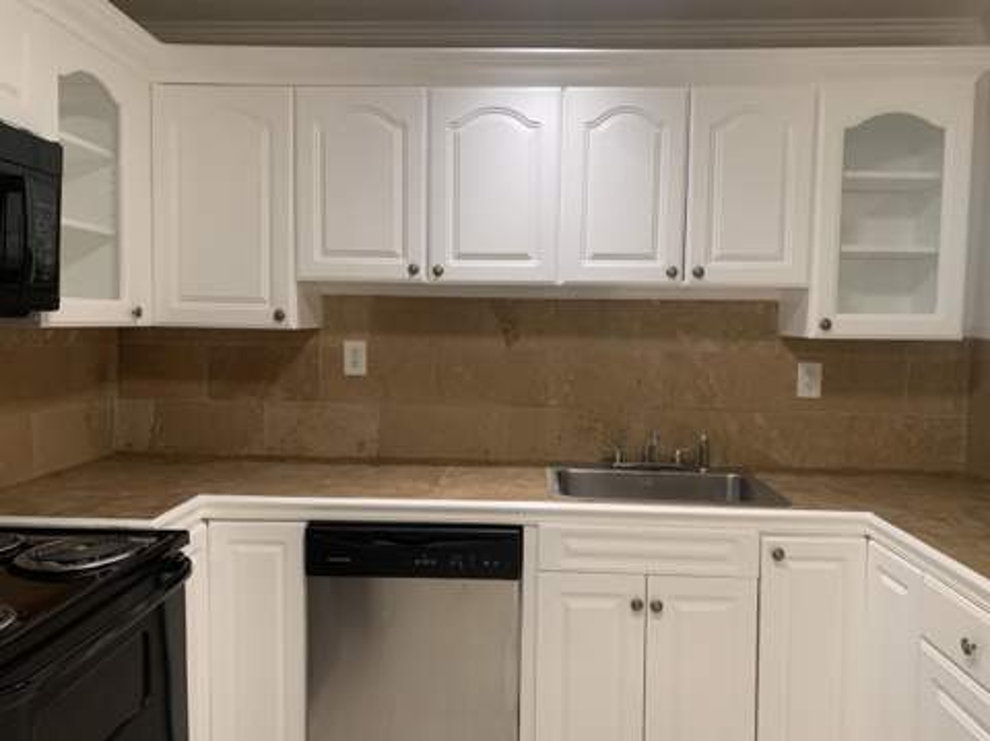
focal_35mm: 26
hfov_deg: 67.4
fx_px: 743
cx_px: 495
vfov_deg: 53.0
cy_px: 370
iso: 100
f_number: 1.8
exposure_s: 1/60
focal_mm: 4.25
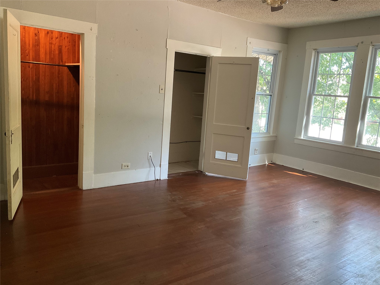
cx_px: 190
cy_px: 142
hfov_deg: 61.7
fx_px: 318
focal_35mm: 29
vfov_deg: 48.2
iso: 200
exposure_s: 1/60
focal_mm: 3
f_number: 1.8
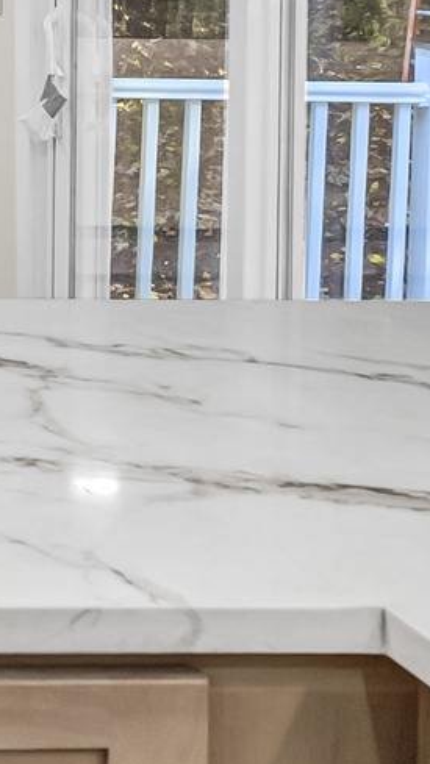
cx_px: -583
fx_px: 1865
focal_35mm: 92
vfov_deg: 22.0
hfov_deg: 11.1
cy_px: -69
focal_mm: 14
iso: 320
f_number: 7.1
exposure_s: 1/20
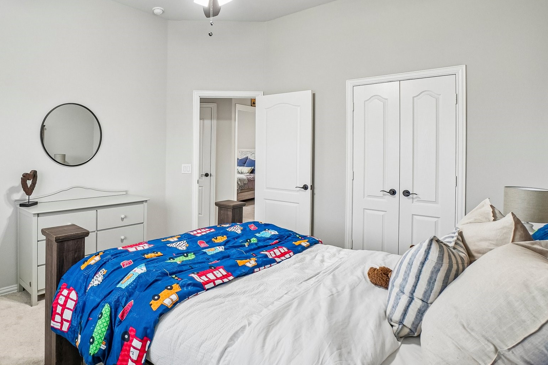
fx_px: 304
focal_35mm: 20
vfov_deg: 61.6
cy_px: 153
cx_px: 210
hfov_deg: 82.6
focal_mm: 10
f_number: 8
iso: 400
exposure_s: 1/10
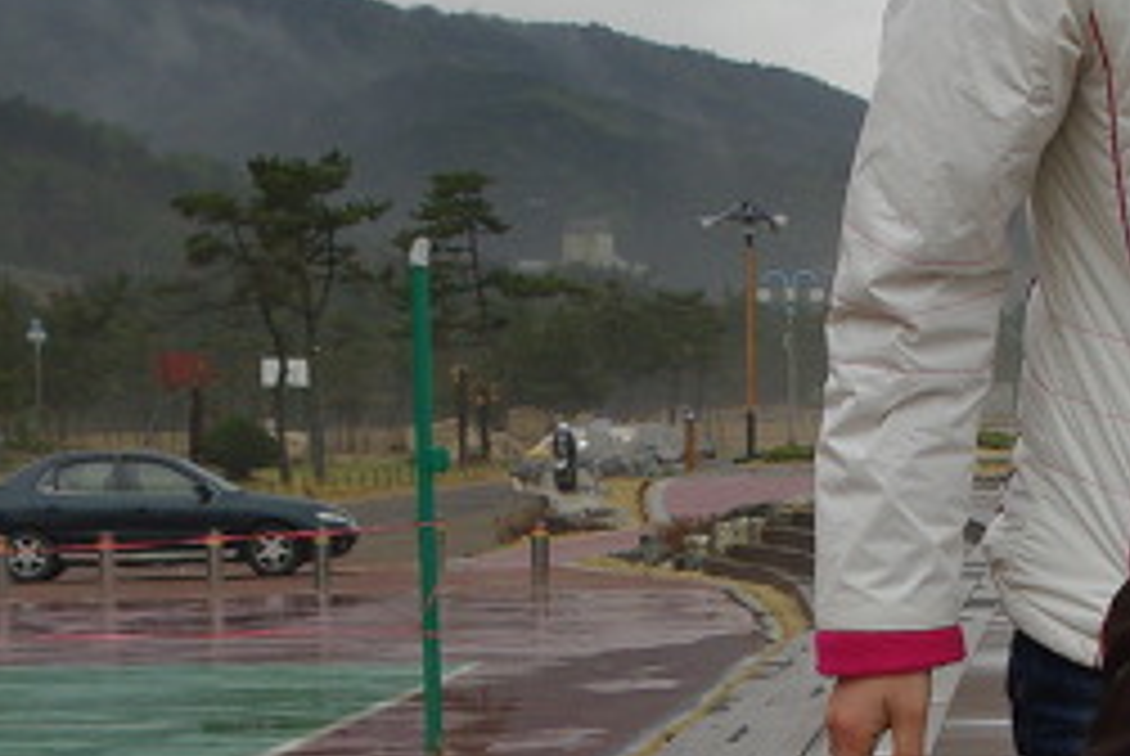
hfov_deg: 13.9
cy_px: 794
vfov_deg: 9.3
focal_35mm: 147
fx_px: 4619
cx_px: 846
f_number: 5.6
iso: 200
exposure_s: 1/500
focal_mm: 24.38
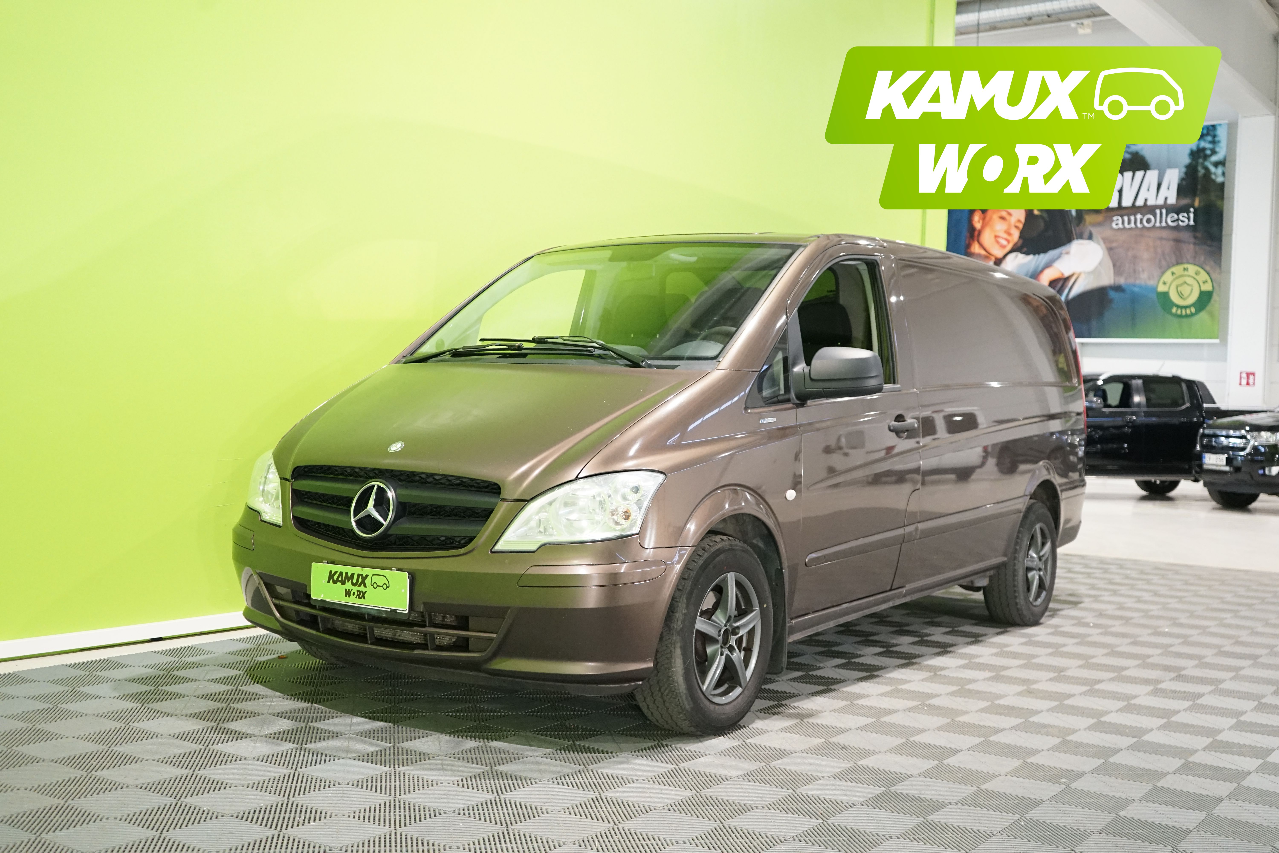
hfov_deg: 51.9
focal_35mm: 37
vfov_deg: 35.9
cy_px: 426
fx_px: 1314
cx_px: 640
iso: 4000
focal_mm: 37
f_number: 4
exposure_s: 1/125
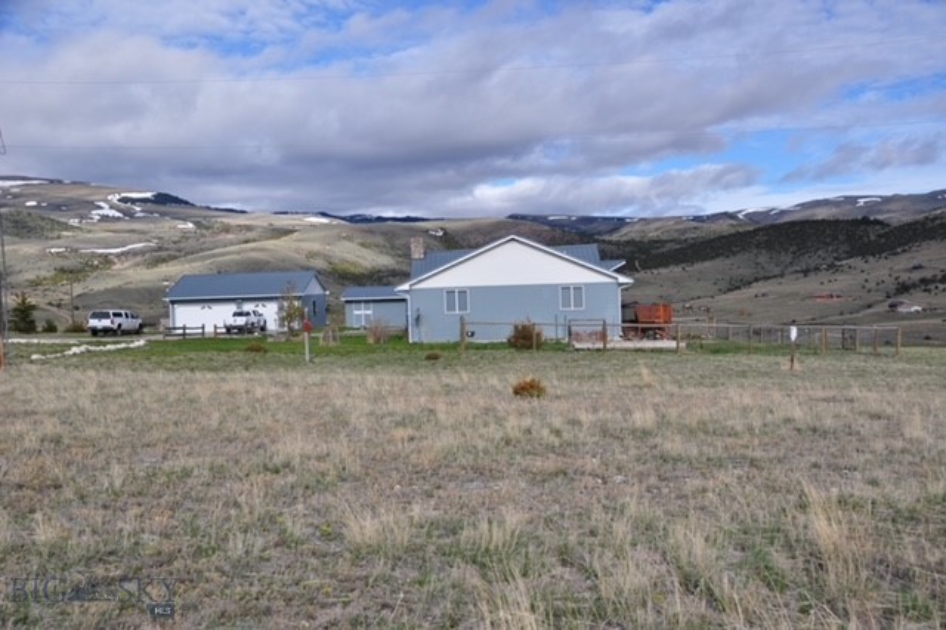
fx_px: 1024
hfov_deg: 49.6
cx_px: 473
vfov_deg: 34.2
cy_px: 315
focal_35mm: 39
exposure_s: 1/320
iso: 200
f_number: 10
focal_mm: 26
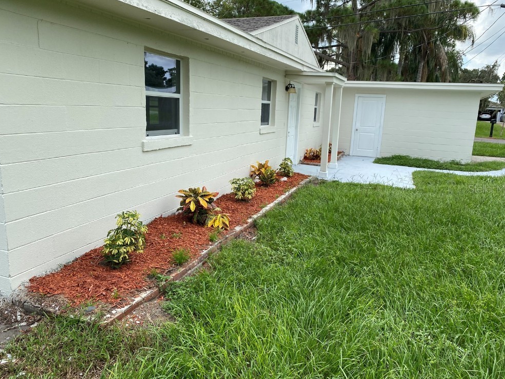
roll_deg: -2.9
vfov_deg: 51.4
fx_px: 394
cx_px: 255
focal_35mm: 27
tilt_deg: -10.5
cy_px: 188
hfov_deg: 65.3
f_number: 1.8
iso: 32
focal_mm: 4.25
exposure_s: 1/1464
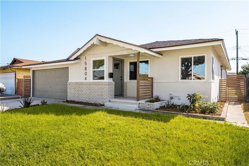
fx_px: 156
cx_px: 124
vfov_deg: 56.1
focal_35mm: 22
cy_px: 83
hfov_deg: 77.4
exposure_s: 1/125
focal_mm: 22.5
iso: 125
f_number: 16
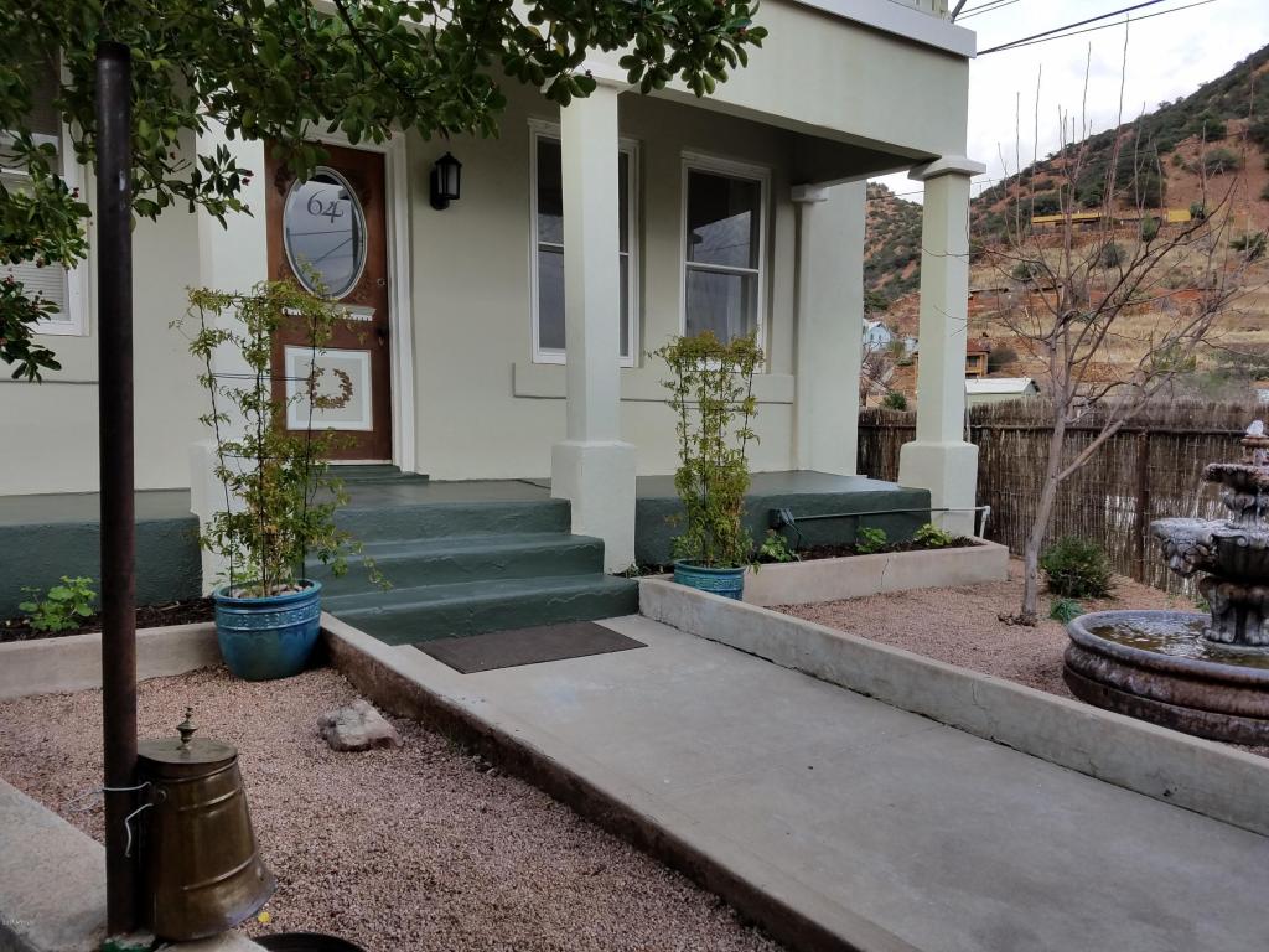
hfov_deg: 67.3
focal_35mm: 26
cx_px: 634
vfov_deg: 53.1
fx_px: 953
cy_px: 476
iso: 50
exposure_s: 1/1076
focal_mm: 4.2
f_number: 1.7
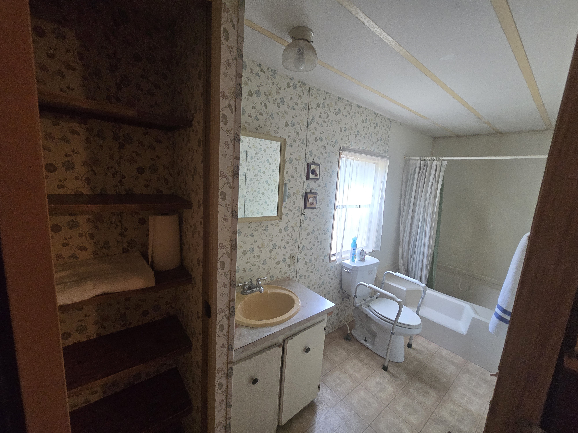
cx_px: 289
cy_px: 216
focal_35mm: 13
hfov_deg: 106.2
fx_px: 217
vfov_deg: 89.9
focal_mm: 2.2
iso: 640
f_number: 2.2
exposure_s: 1/60
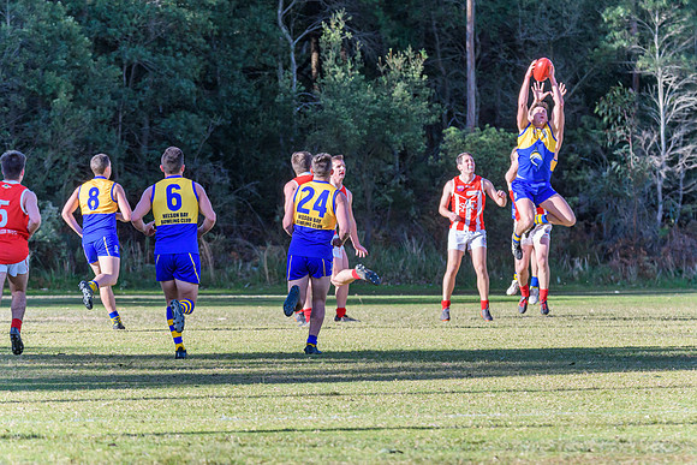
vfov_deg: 3.9
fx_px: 6835
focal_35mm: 353
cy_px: 244
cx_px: 366
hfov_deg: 5.8
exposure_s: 1/1250
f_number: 9
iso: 800
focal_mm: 220
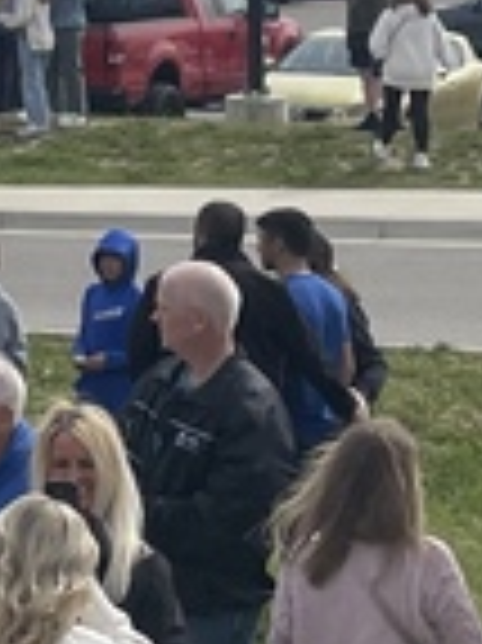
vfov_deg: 10.4
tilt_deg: -1.4
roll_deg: +1.0
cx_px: -802
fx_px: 3458
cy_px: -158
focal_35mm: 186
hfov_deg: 7.3
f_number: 1.6
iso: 32
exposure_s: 1/6494
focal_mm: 4.2
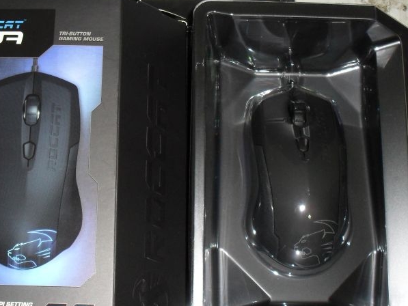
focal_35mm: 60
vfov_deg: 24.4
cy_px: 143
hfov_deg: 32.1
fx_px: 707
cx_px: 179
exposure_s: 1/45
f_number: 3.2
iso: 200
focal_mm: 6.3
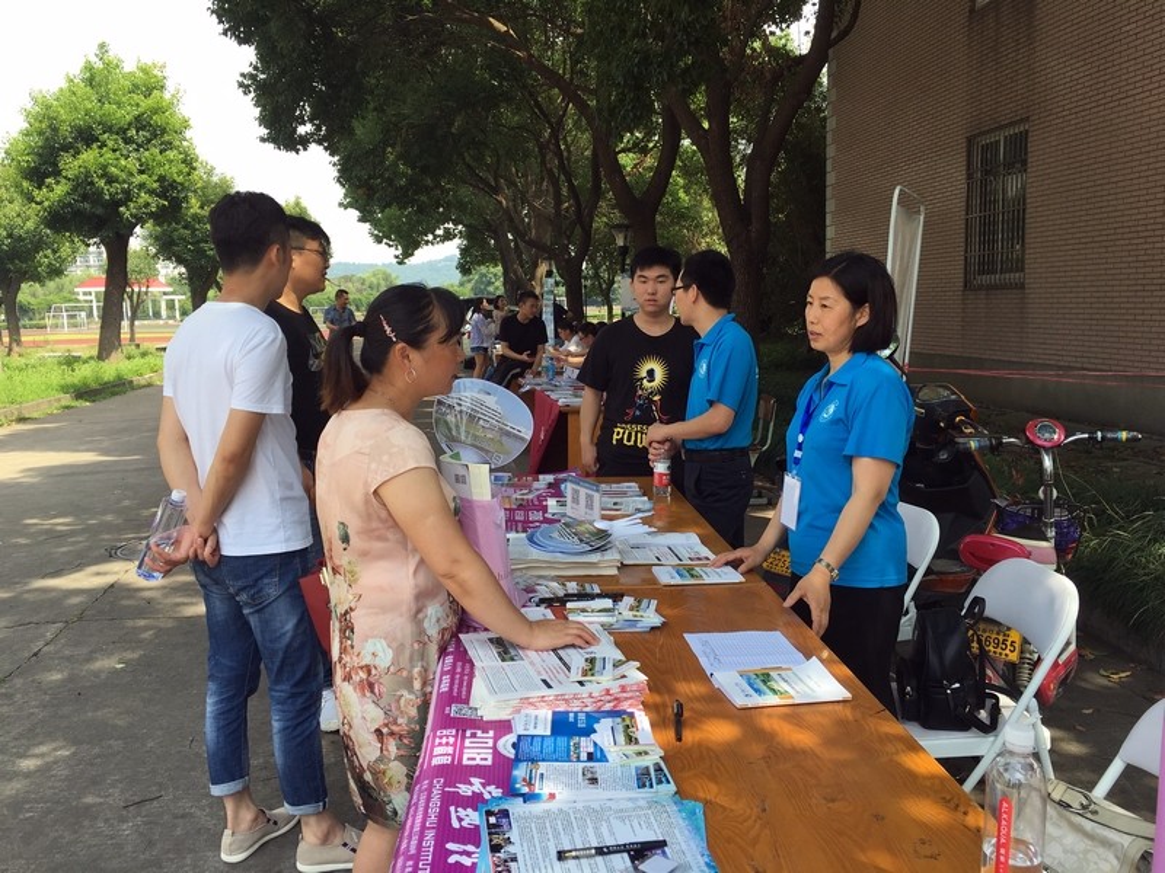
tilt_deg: -5.2
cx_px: 582
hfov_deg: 61.7
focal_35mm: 29
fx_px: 976
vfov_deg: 48.2
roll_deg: +2.0
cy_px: 436
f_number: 2.2
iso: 25
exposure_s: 1/392
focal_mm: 4.15
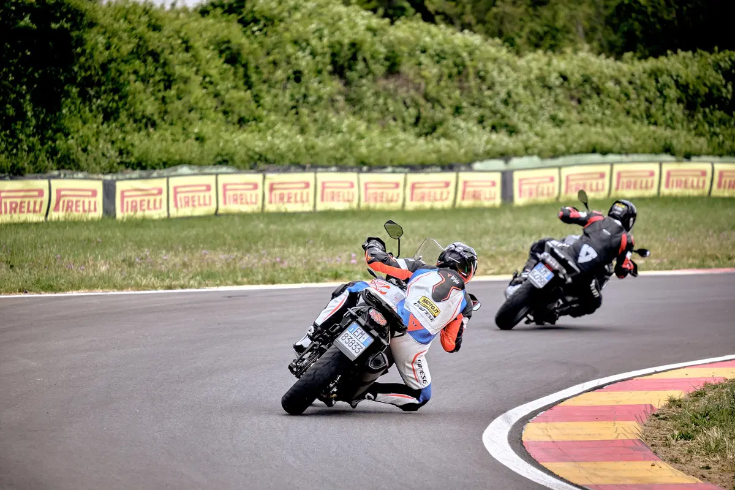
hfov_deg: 6.9
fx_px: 6125
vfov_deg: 4.6
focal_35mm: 300
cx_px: 368
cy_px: 245
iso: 250
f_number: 4.8
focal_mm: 200
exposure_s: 1/1000
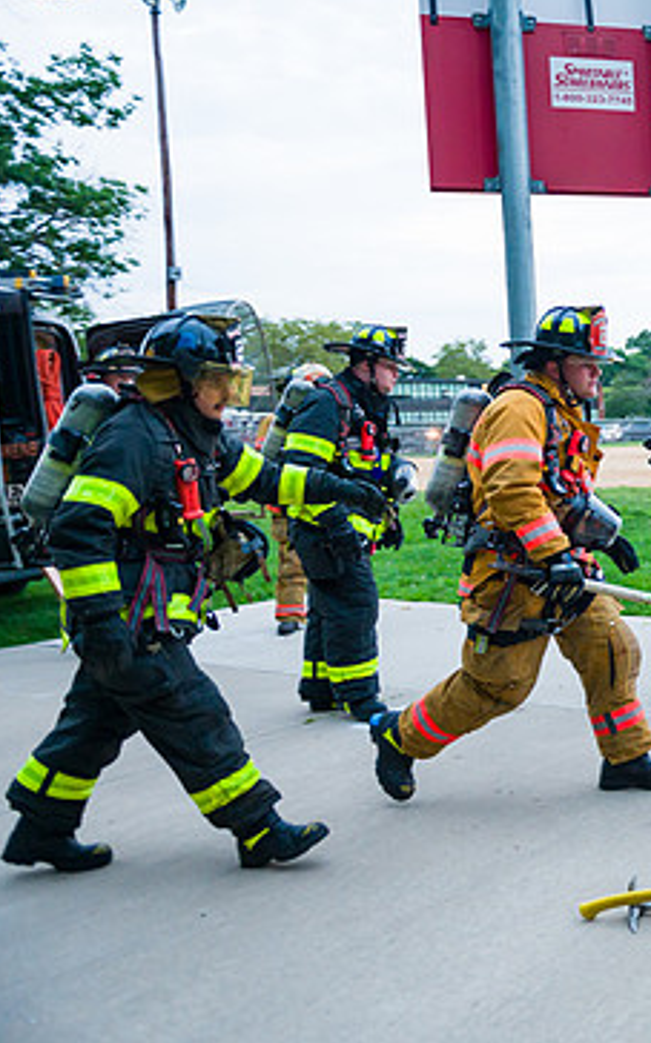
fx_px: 1109
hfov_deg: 27.9
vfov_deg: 50.4
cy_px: 499
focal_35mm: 39
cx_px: 817
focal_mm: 24
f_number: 3.2
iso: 1600
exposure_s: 1/200
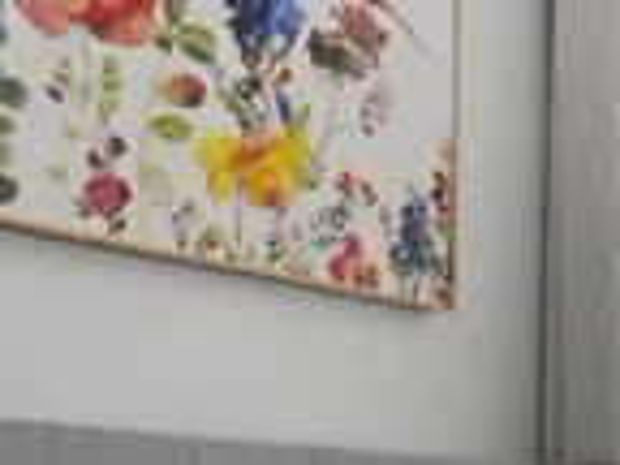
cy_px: 551
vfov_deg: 15.8
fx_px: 1612
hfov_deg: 14.0
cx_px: 1533
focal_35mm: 90
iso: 1000
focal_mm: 16
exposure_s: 1/15
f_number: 4
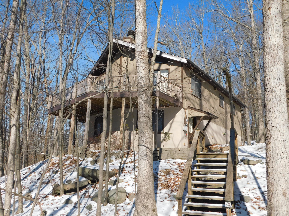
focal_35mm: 36
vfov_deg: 39.7
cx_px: 144
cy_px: 108
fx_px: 301
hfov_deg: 51.4
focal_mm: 6.3
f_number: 3.5
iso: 125
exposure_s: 1/1250
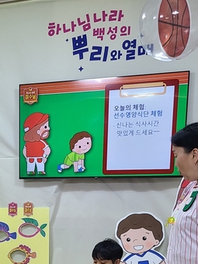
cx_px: -19
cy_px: 286
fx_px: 587
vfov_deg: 23.8
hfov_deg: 18.4
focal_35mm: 77
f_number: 1.8
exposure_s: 1/60.2
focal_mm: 5.4
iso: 100
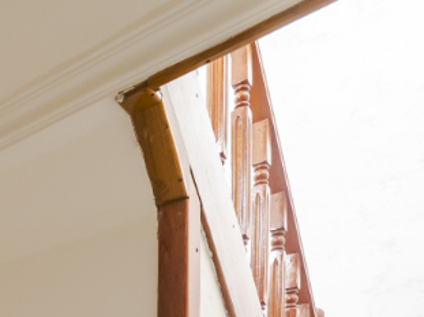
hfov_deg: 35.6
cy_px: 501
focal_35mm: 45
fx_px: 551
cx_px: -49
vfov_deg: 23.8
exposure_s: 1/20
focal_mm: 7
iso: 400
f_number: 4
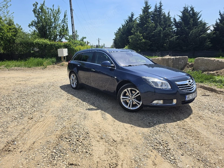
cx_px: 112
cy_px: 84
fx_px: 149
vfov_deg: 58.9
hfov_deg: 73.9
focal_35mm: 23
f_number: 1.7
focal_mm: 6.3
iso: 80
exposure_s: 1/5000
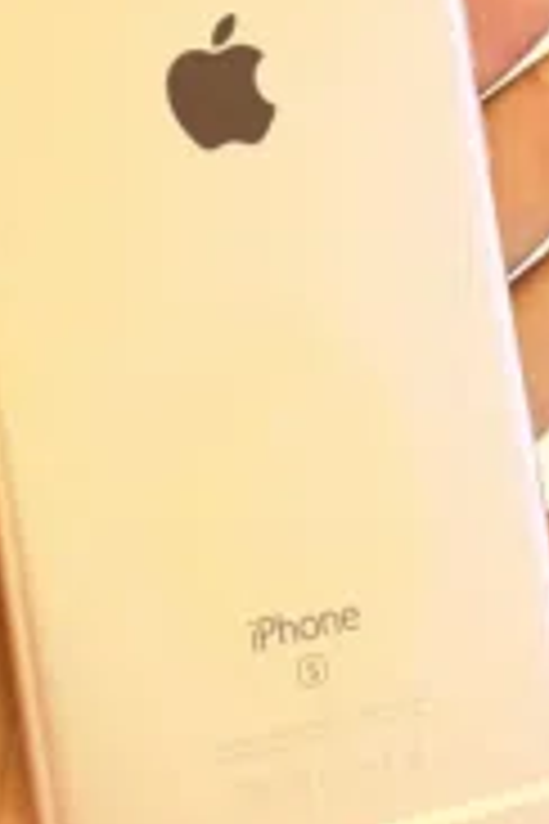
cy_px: 266
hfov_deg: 23.0
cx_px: 261
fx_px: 1350
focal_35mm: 59
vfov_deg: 33.6
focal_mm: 4.2
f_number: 1.6
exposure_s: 1/215
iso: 32
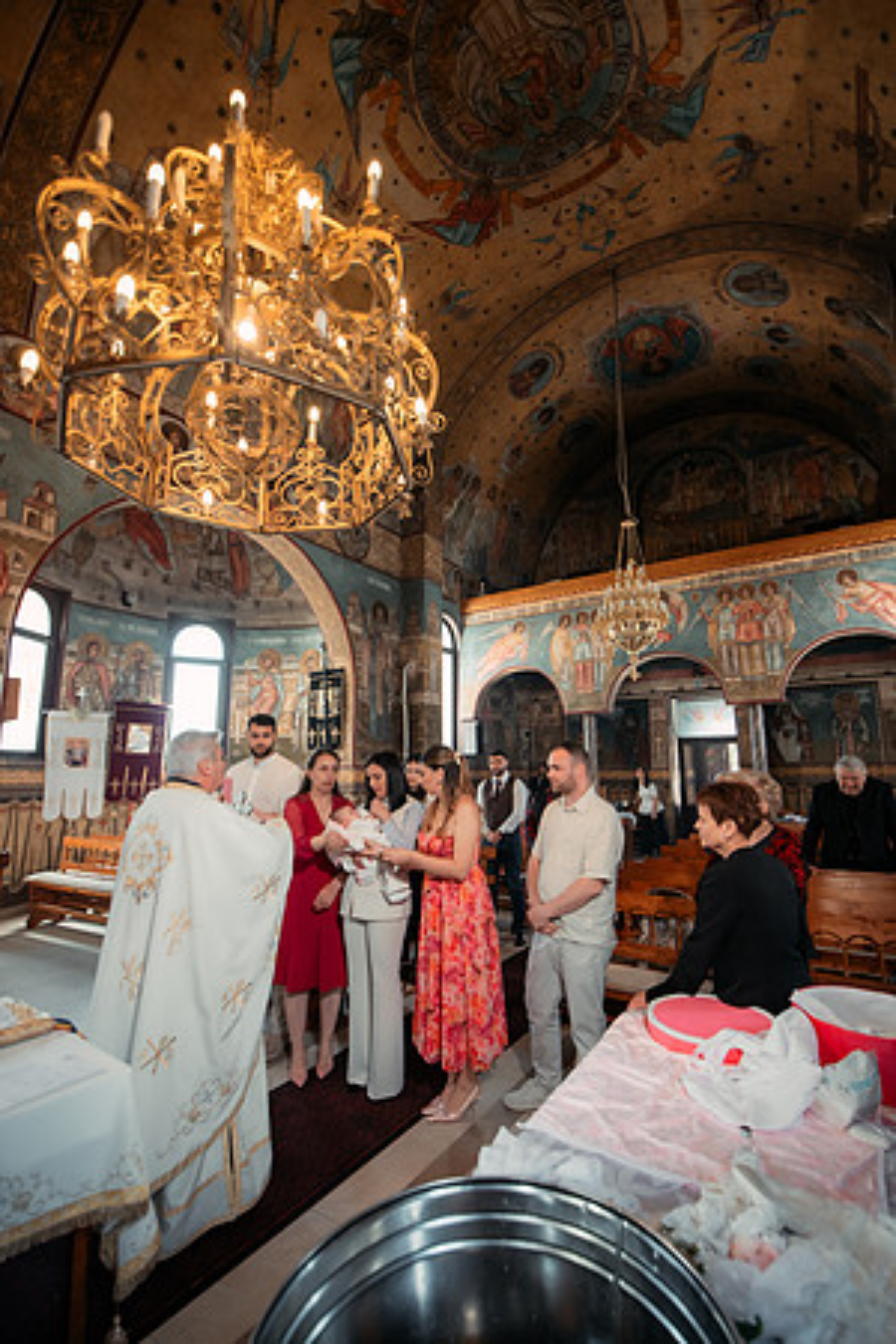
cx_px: 448
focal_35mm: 15
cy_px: 672
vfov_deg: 100.4
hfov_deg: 77.3
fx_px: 560
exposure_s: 1/200
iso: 1600
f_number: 2.8
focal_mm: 15
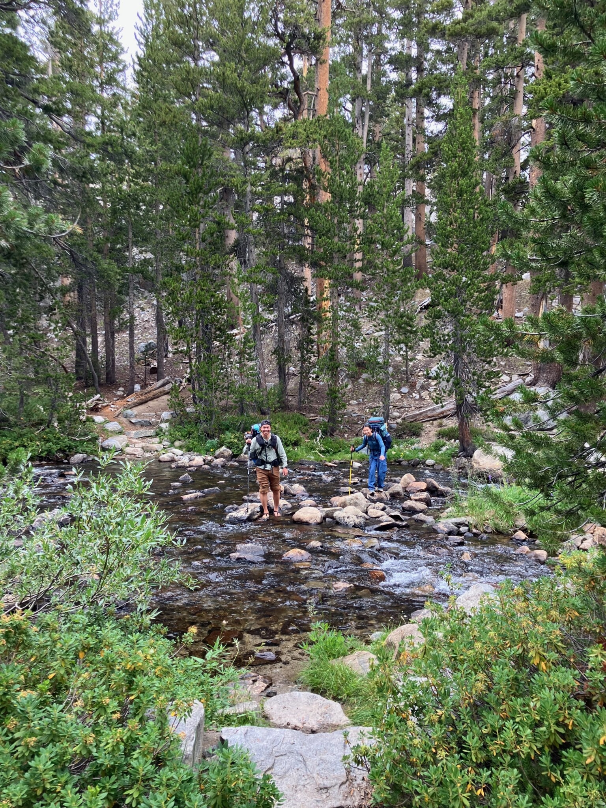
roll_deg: +1.9
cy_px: 404
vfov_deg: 63.4
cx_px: 303
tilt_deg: -0.8
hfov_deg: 49.7
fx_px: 654
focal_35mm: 28
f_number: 1.8
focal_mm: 3.99
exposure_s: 1/129
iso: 20
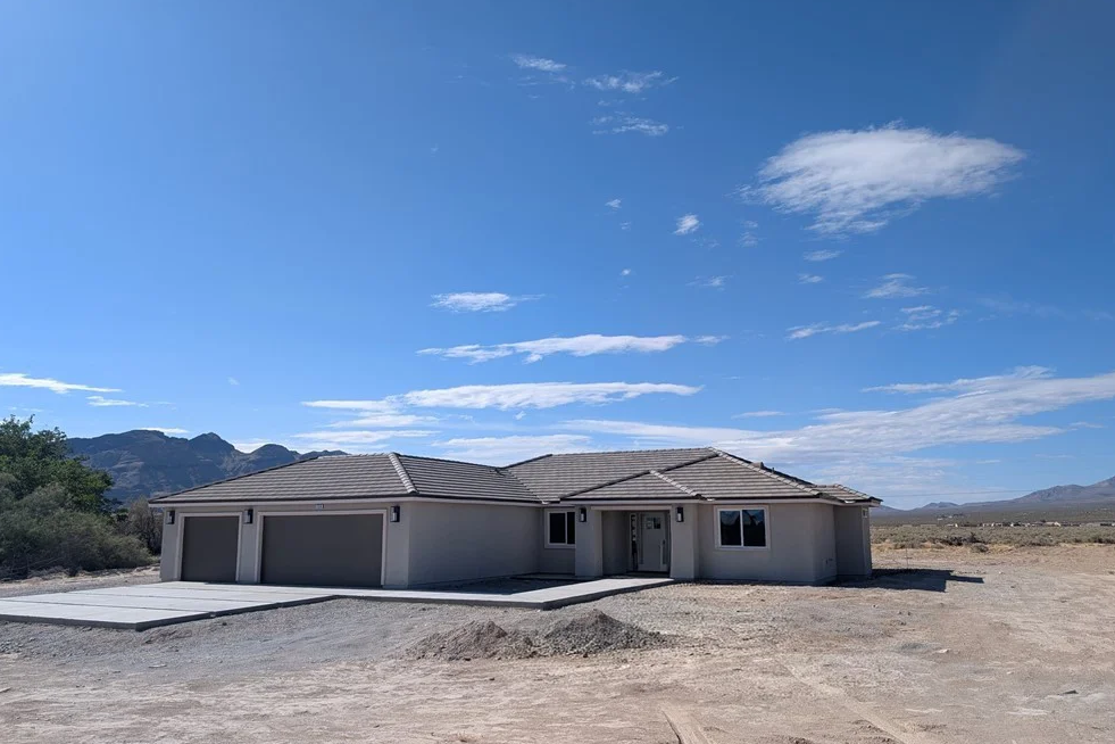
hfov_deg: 69.4
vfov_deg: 49.6
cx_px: 556
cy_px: 375
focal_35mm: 26
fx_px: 805
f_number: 1.68
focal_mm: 6.9
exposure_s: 1/1825
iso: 21
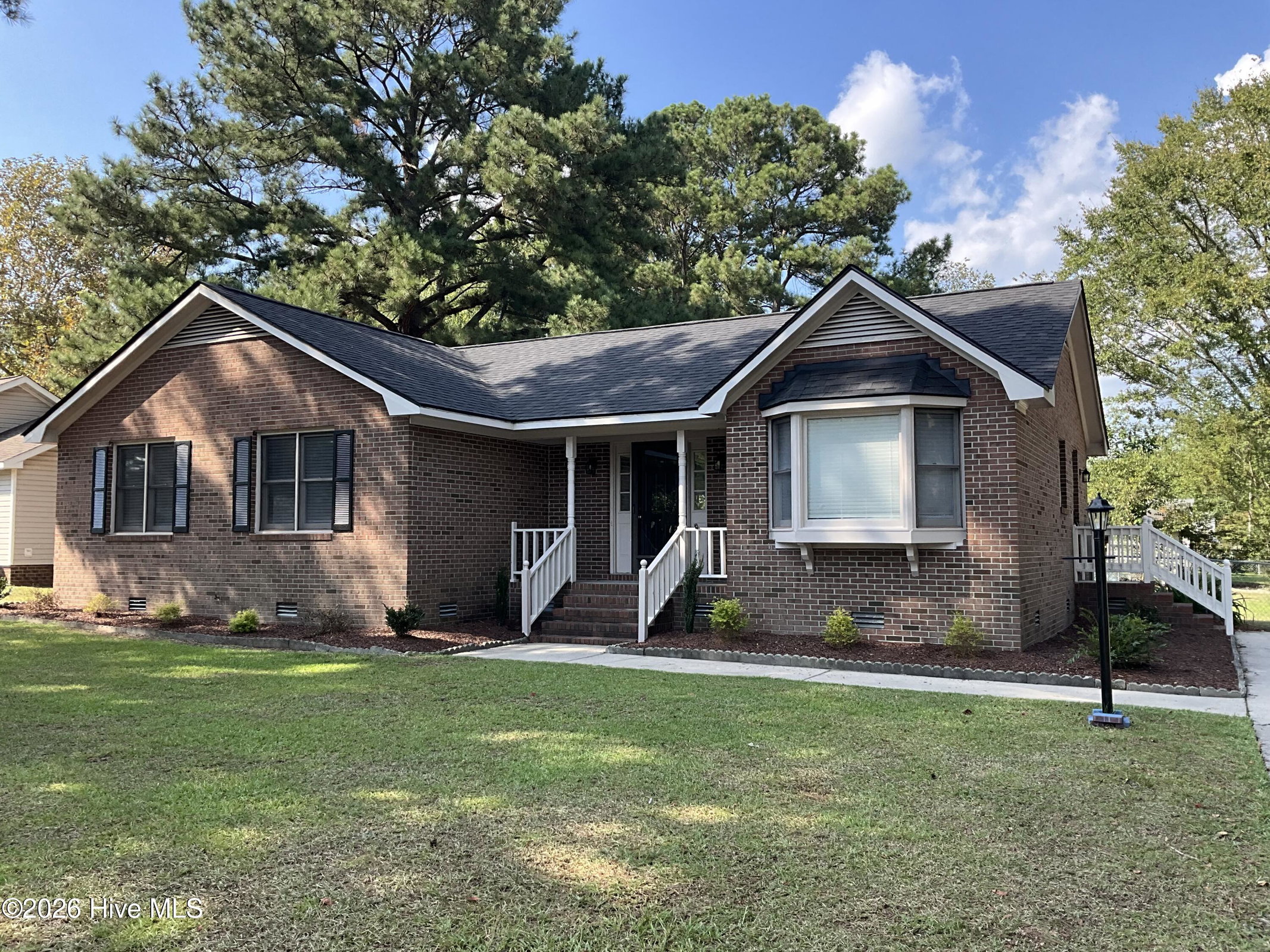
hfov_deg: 61.7
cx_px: 635
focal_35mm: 29
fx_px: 1064
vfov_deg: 48.2
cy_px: 476
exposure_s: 1/500
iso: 25
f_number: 1.8
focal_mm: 3
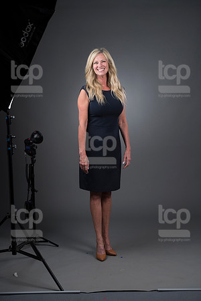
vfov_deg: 25.4
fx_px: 670
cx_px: 100
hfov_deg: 17.1
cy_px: 150
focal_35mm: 80
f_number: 5.6
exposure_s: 1/250
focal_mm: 80
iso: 160
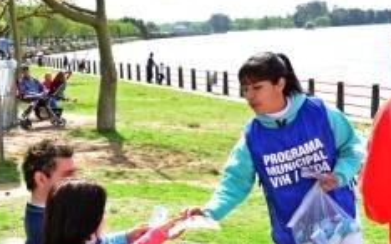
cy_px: 240
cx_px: 214
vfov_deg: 17.5
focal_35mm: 73
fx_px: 777
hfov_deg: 28.2
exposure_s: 1/125
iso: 800
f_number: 16
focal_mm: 25
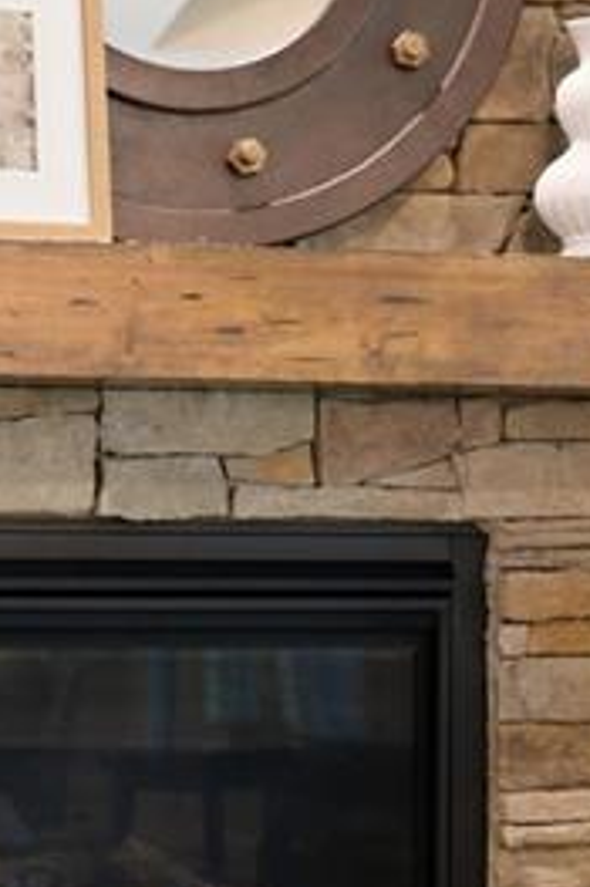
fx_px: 3594
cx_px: 202
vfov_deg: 14.1
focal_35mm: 146
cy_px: 506
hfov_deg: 9.4
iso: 640
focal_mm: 50
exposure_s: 1/125
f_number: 1.8
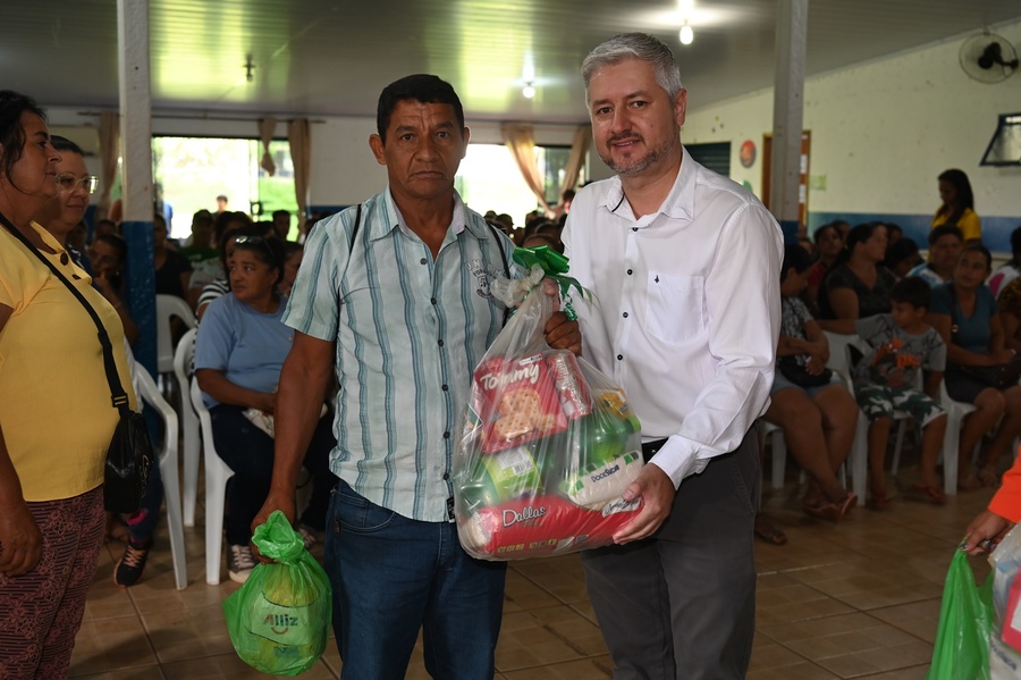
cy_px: 340
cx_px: 510
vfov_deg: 31.9
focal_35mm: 42
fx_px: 1190
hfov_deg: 46.4
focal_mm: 42
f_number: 4
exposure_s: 1/60
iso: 560
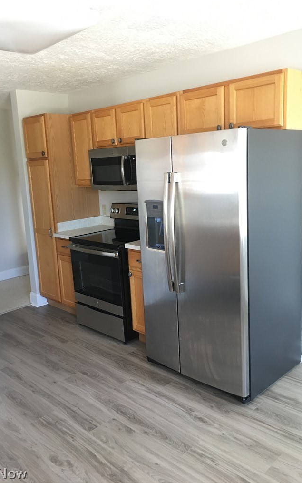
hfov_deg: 40.6
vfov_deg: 61.2
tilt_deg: -7.2
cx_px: 144
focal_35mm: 31
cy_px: 241
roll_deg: +2.3
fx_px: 408
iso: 80
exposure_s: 1/15
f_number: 2.2
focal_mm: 4.15
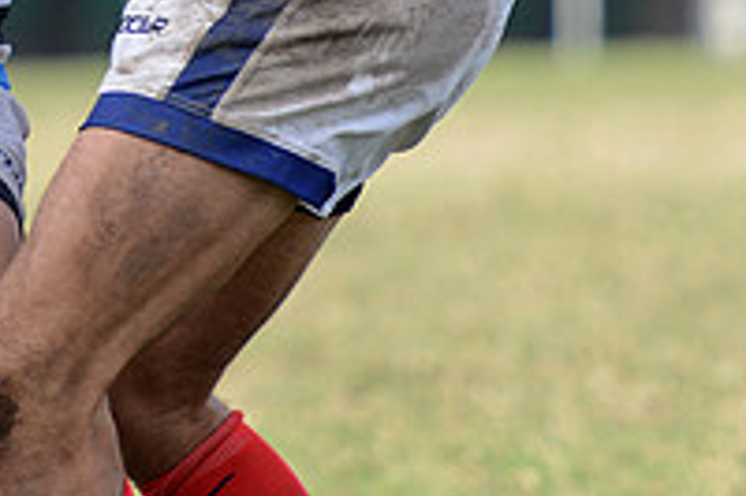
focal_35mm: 667
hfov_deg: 3.1
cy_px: -214
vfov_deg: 2.1
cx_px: -116
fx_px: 13810
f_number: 4
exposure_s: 1/500
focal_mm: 230
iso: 500
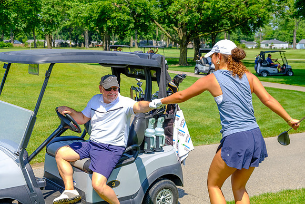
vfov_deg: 25.1
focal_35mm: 54
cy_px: 102
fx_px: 458
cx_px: 152
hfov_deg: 36.9
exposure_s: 1/320
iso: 200
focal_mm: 35.8
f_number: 5
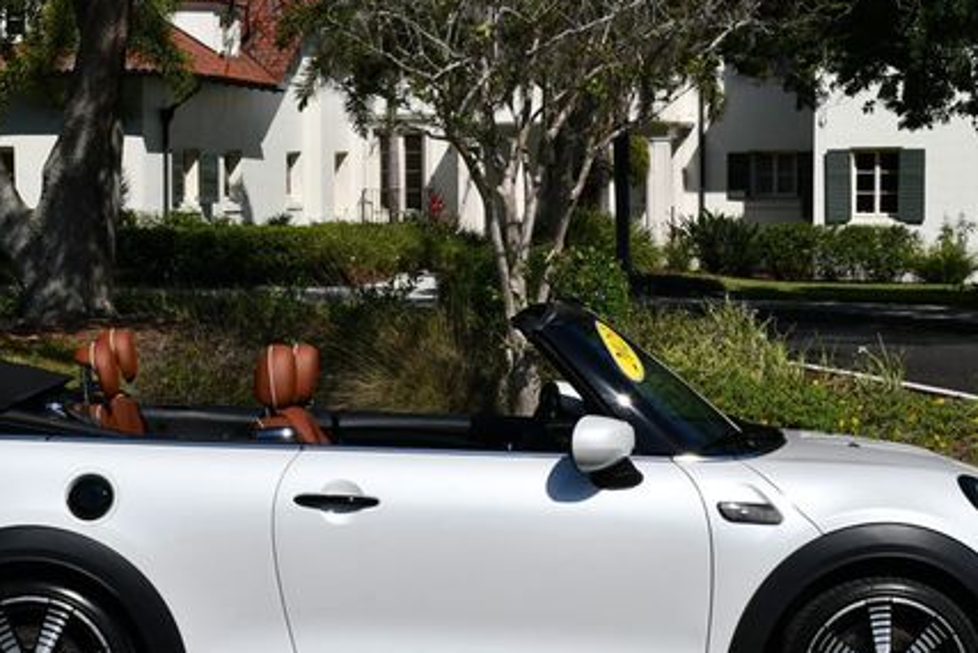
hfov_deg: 22.6
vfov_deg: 15.2
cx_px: 467
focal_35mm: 90
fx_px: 2446
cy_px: 383
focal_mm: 30
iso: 100
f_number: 10
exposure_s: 1/400
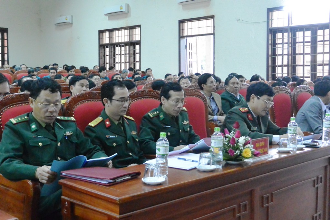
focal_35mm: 49
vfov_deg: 27.5
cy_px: 110
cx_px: 165
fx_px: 449
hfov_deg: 40.3
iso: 3200
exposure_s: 1/30
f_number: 4.5
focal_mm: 18.2
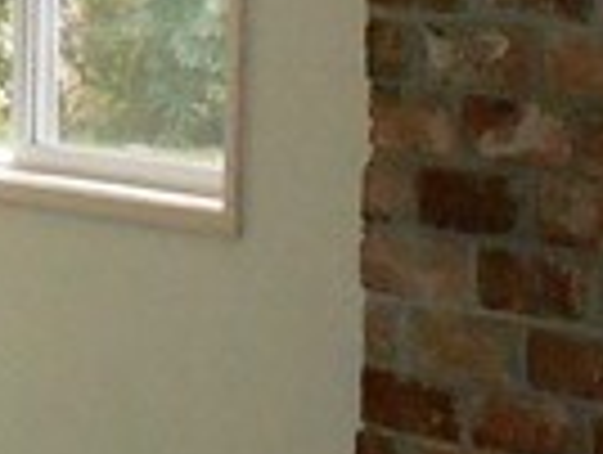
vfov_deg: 7.5
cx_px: -752
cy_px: 166
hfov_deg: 9.1
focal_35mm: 198
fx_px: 3455
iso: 400
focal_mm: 4.6
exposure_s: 1/30
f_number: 3.5
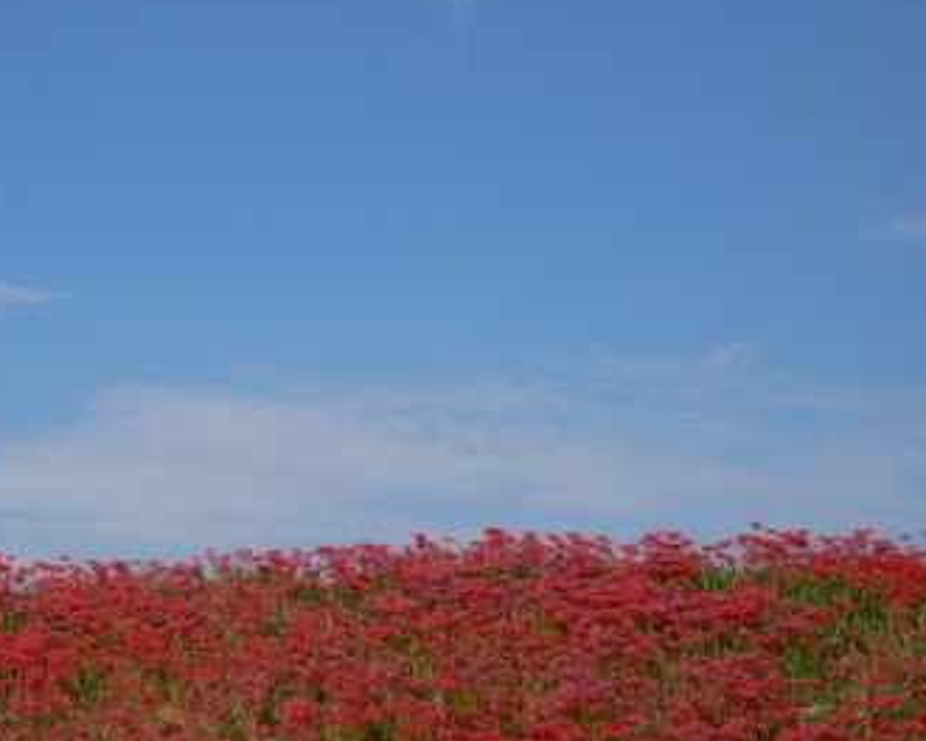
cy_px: 145
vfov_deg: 21.3
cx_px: 129
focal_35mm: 71
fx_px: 1946
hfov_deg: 26.1
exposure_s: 1/500
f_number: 10
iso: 200
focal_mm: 20
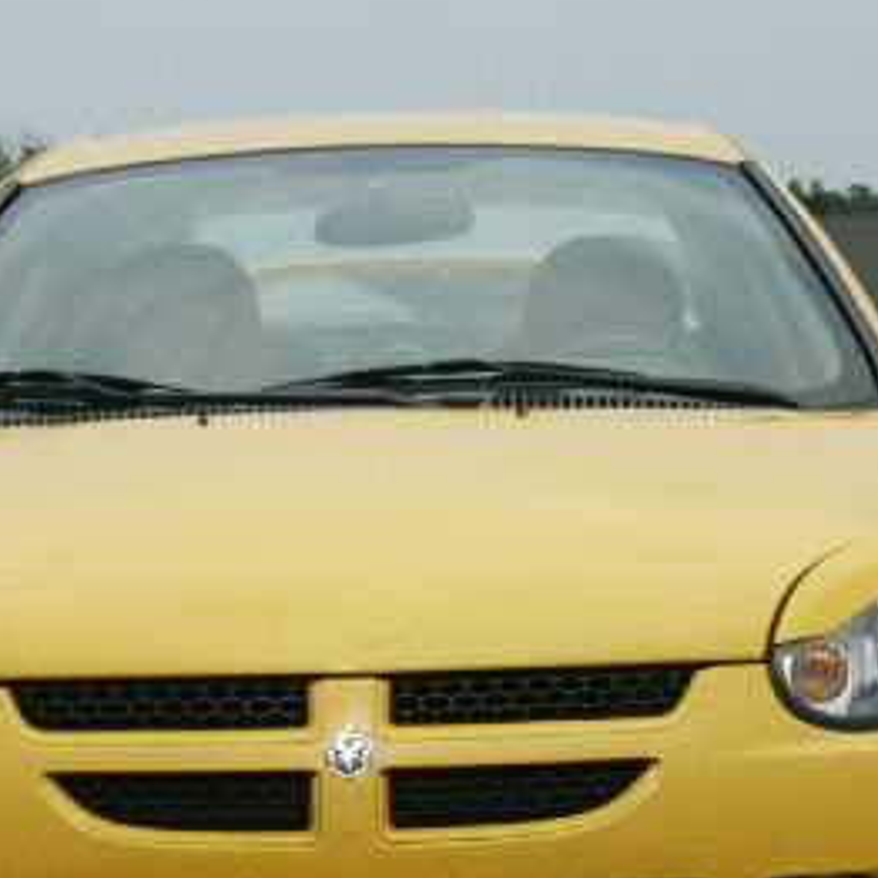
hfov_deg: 10.1
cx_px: 395
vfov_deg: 10.1
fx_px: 4964
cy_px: 617
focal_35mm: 173
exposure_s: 1/250
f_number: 8
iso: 64
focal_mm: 16.04
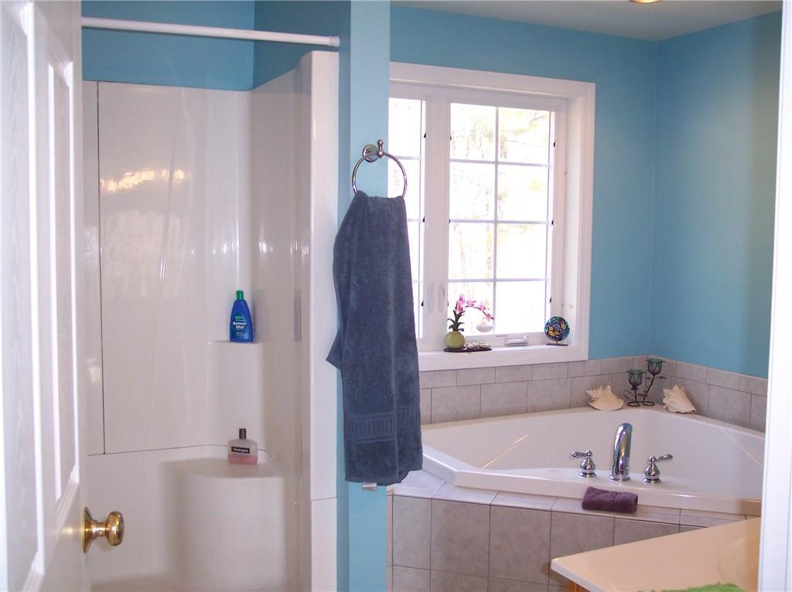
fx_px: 869
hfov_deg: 49.0
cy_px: 296
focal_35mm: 38
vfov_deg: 37.7
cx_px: 396
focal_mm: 8
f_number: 2.8
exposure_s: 1/45
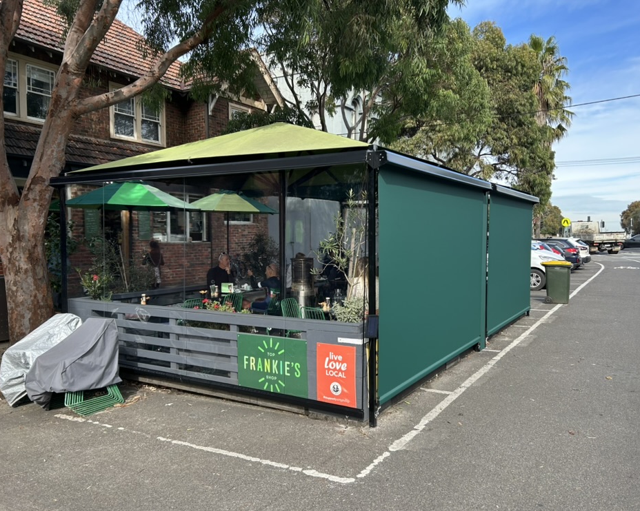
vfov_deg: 51.5
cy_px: 264
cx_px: 325
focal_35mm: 28
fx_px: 530
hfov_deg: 62.2
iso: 50
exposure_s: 1/909
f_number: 1.5
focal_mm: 5.7
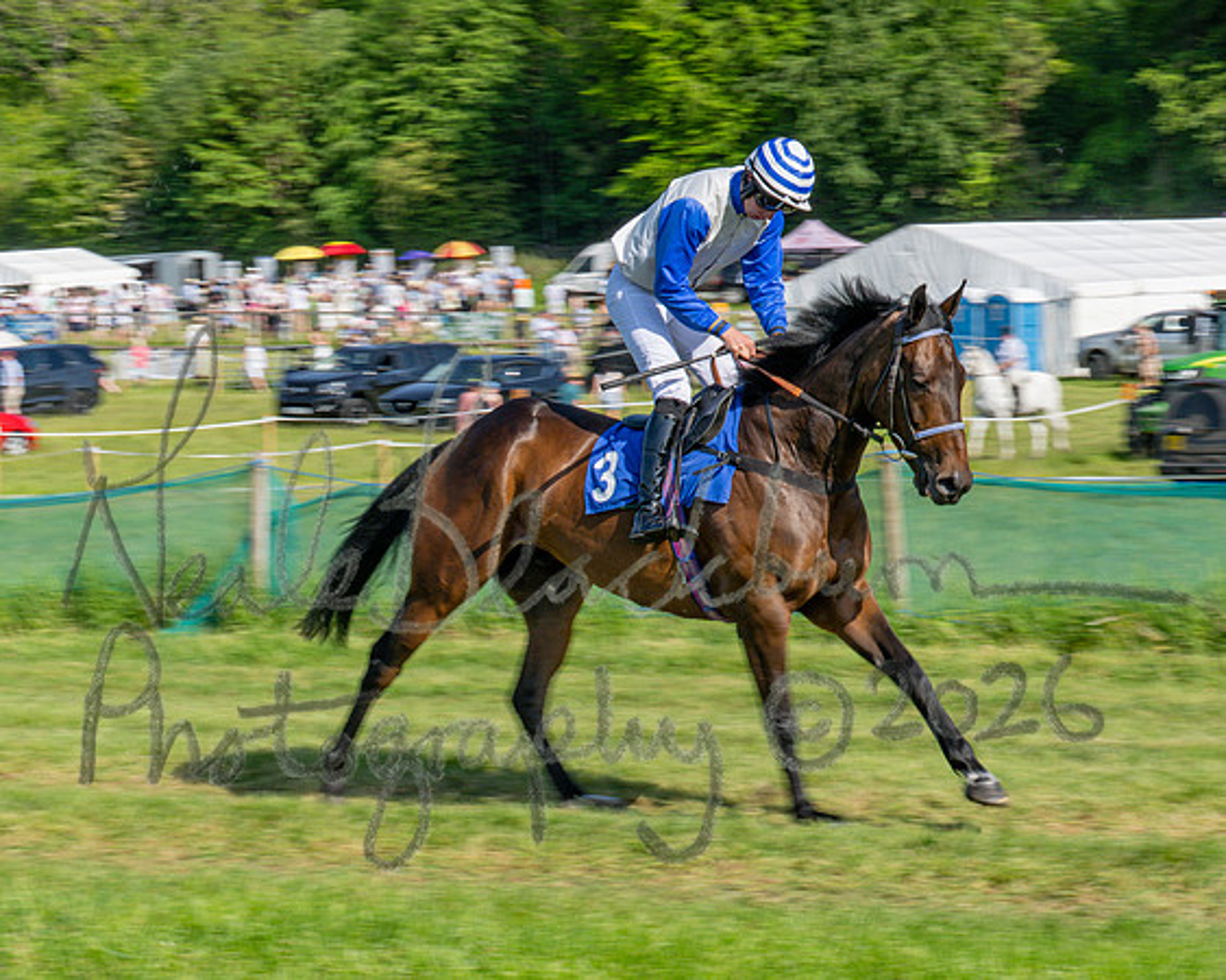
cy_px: 529
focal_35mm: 127
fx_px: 4603
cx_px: 411
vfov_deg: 12.2
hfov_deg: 15.1
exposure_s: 1/160
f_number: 16
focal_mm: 70
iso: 100
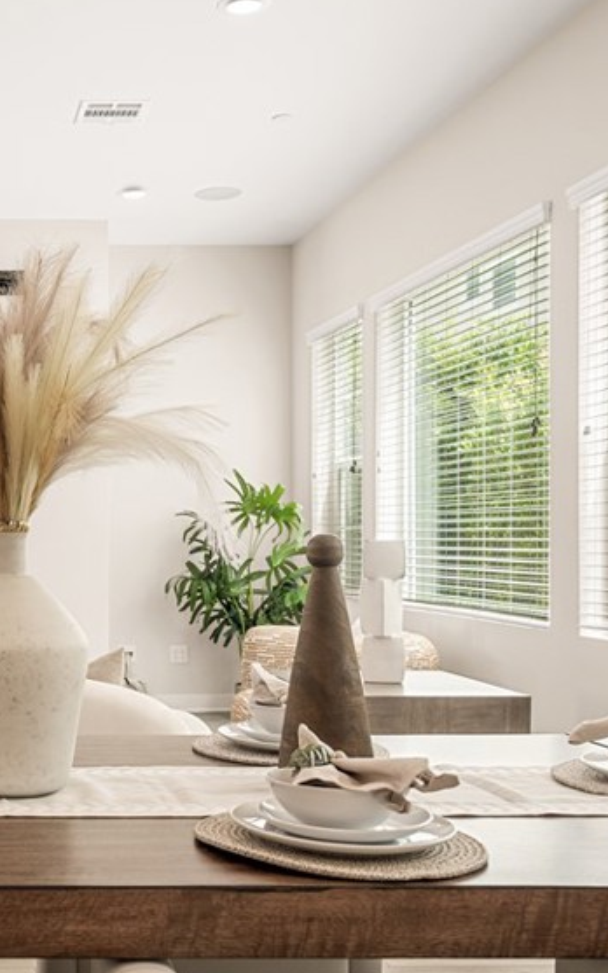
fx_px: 1193
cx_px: -45
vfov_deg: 44.3
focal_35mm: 45
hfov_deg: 26.5
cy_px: 520
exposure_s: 1/20
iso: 640
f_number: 5.6
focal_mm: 24
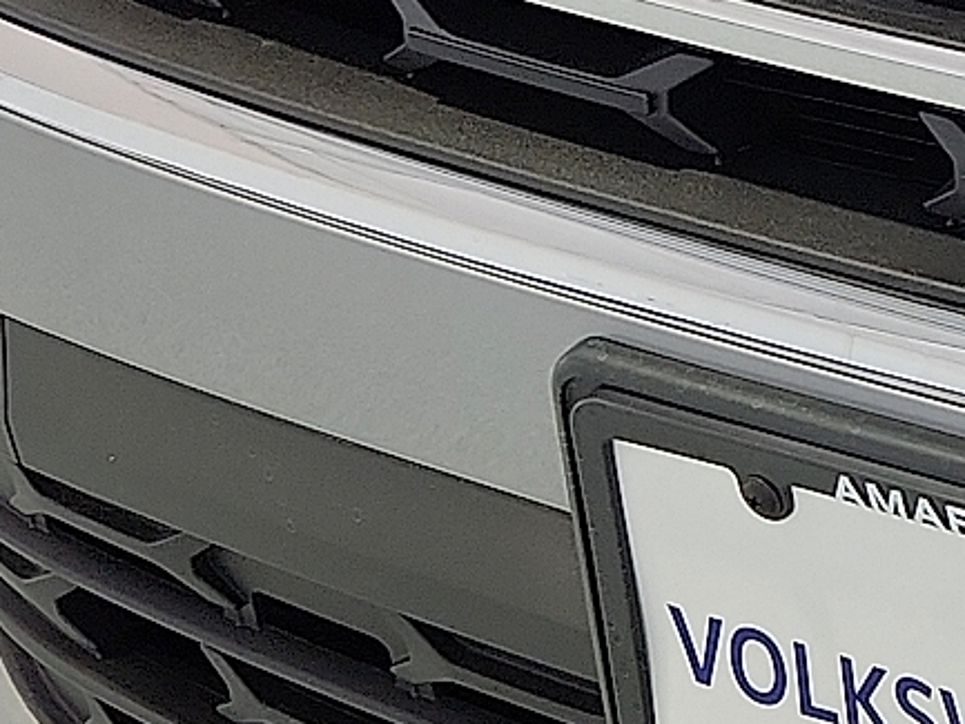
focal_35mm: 85
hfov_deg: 18.5
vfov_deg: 17.2
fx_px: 2370
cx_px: 1692
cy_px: 143
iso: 78
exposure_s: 1/50
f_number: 1.8
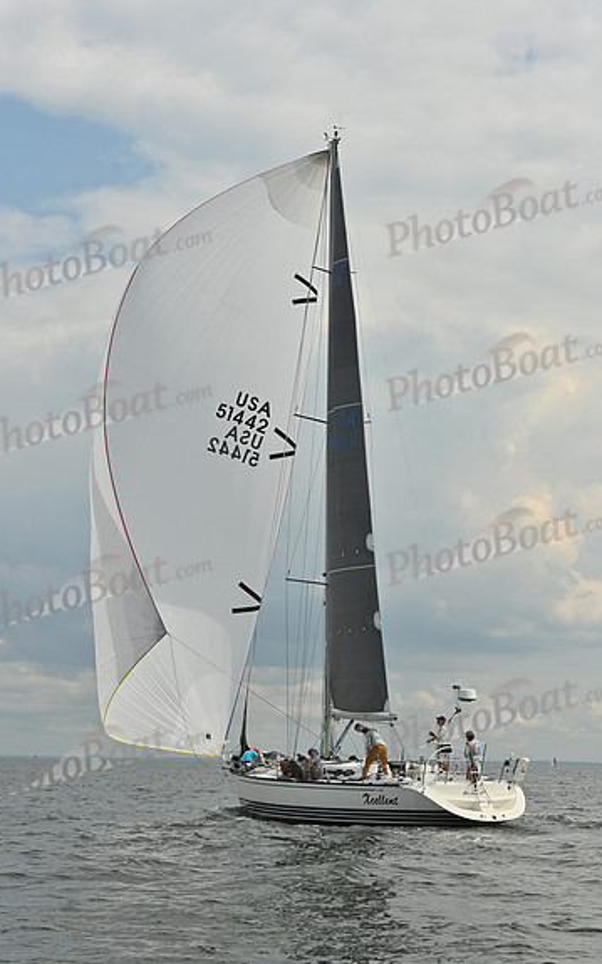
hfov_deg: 18.1
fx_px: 1891
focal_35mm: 72
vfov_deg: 28.6
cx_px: 299
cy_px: 479
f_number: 8
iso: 320
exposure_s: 1/1600
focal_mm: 70
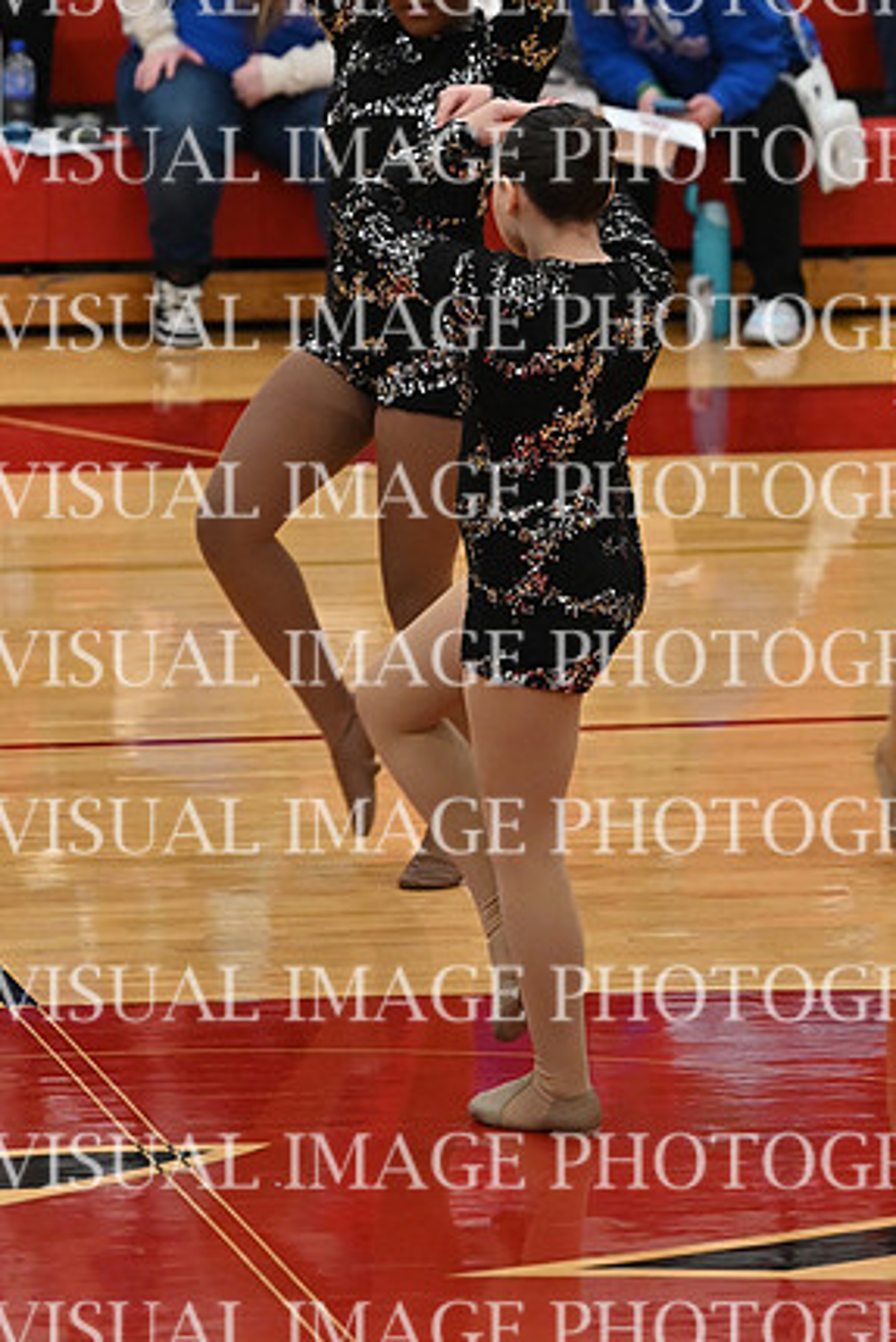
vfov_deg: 6.0
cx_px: 529
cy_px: 574
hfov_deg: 4.0
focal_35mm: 344
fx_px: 12831
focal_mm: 170
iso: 5000
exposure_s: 1/400
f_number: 4
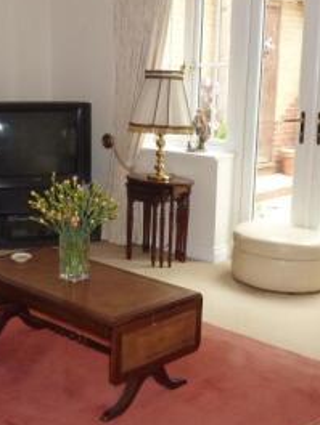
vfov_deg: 34.9
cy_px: 201
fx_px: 677
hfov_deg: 26.5
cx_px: 123
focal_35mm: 55
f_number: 3.3
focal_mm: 4.1
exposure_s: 1/30
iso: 250
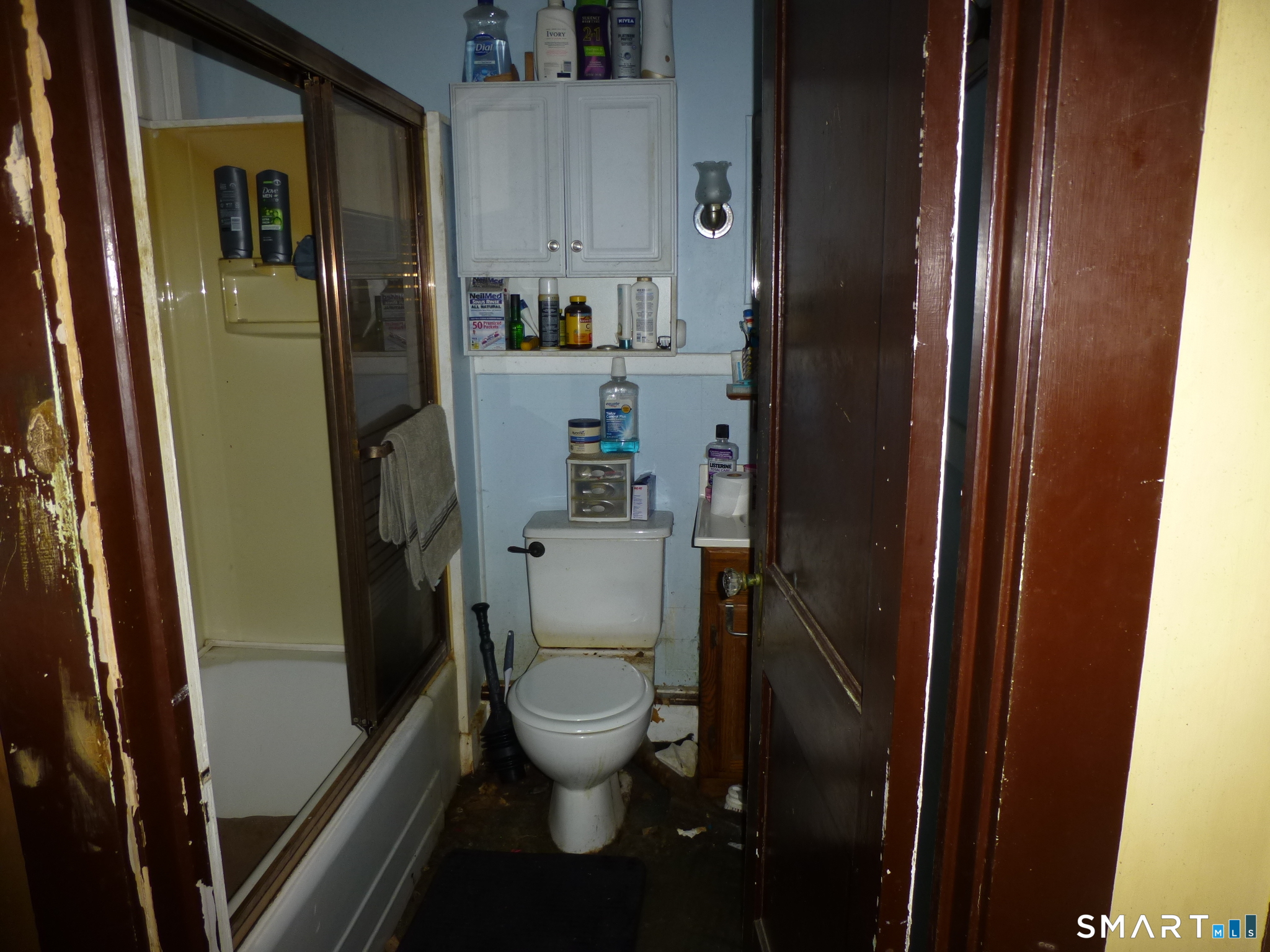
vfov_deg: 56.8
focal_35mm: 24
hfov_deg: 71.6
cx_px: 635
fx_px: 881
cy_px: 476
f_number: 3.3
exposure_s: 1/60
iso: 100
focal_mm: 4.3
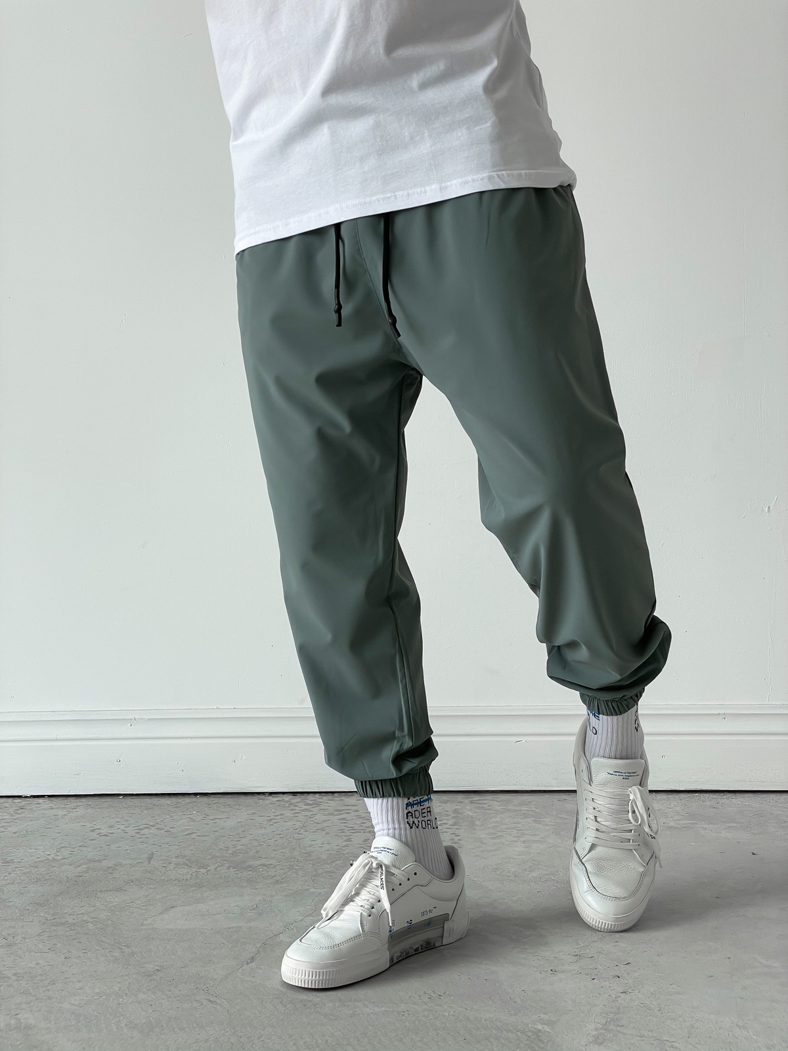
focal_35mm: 52
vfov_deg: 36.8
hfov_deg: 28.0
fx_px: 1578
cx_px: 394
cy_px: 526
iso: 32
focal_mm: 6
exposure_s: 1/120
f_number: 2
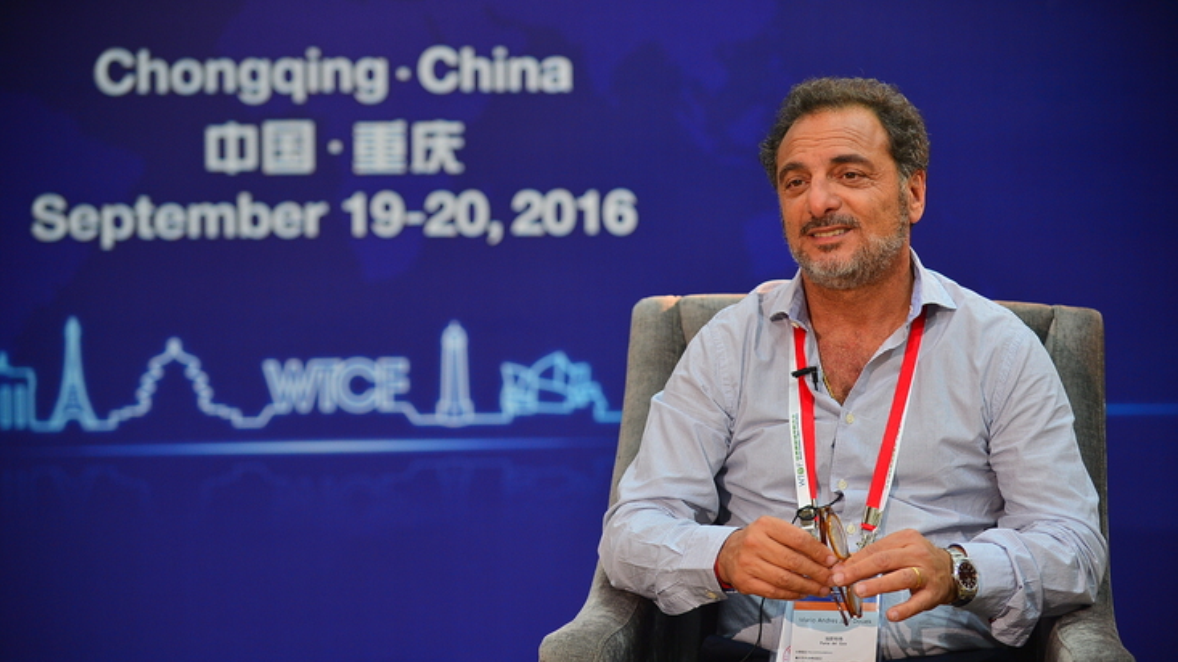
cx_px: 589
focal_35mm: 103
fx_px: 3217
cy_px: 366
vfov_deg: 11.8
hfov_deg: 20.8
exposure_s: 1/125
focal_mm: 98
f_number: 2.8
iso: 400
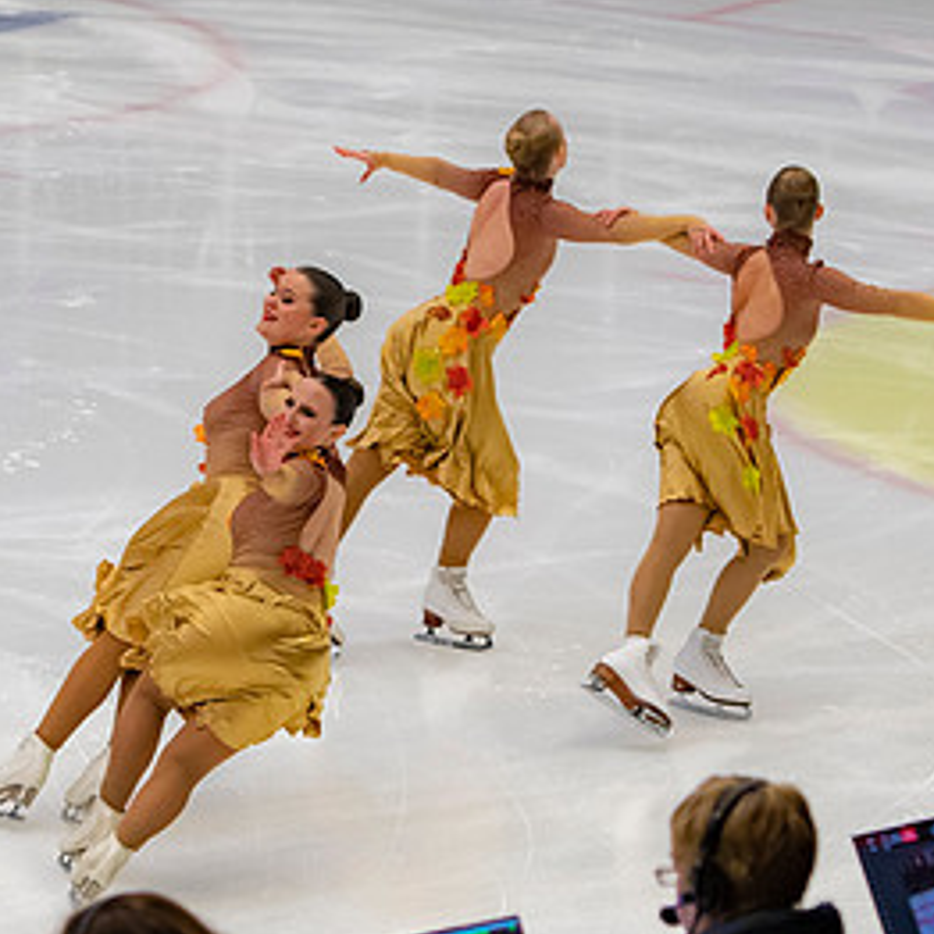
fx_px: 9799
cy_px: 412
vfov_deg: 5.5
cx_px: 163
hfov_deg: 5.5
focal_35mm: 321
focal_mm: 98
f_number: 4
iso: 1100
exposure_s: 1/500
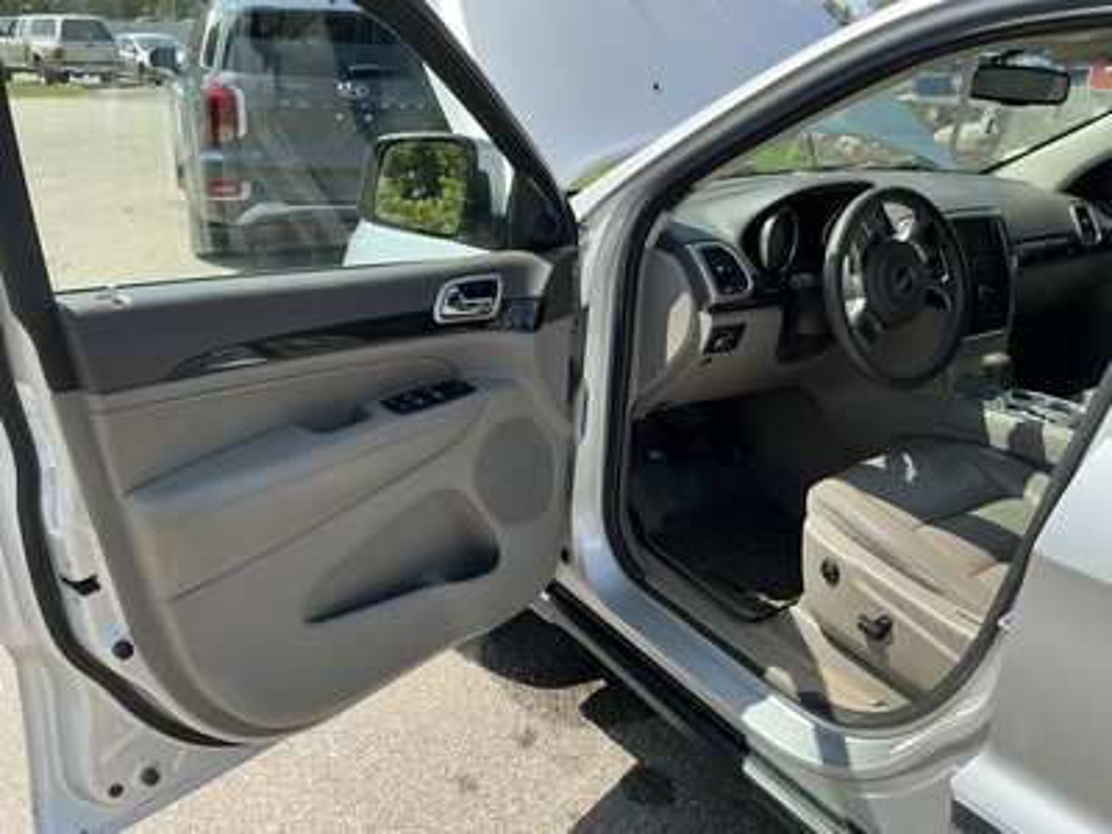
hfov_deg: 63.4
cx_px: 556
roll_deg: -0.7
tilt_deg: -20.4
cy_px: 417
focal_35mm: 28
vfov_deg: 49.7
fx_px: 899
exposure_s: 1/804
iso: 25
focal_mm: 3
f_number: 1.8
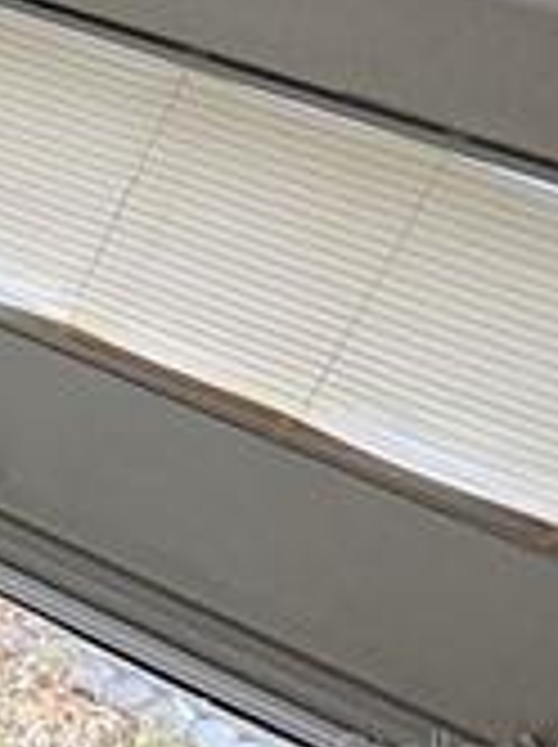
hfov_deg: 9.5
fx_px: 2026
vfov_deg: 20.2
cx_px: -1372
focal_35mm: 94
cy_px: 756
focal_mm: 1.7
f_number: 2.2
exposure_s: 1/359
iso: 125
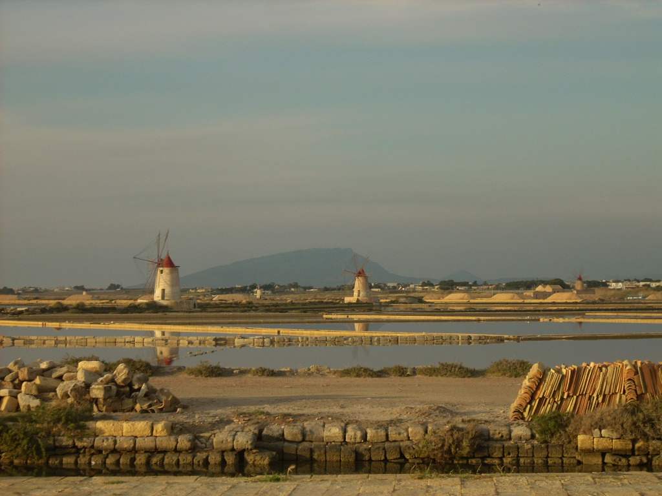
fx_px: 1473
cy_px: 248
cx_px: 331
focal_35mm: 77
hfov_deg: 25.3
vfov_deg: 19.1
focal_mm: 12.8
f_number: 4.2
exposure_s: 1/297
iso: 64
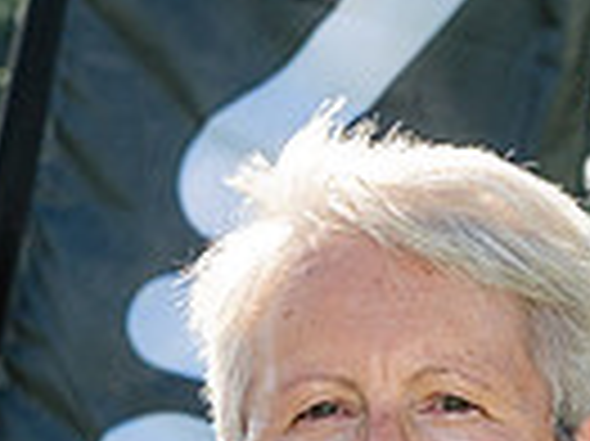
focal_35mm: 449
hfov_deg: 4.4
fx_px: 7646
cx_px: 108
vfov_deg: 3.3
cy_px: 893
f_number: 9
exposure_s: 1/250
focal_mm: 70
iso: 200
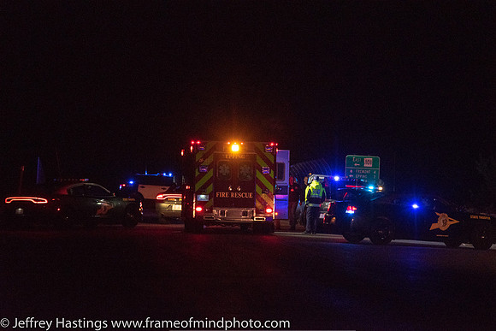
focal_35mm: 174
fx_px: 2398
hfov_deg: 11.8
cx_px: 248
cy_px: 166
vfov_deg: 7.9
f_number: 4.5
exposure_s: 1/640
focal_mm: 116
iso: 2000
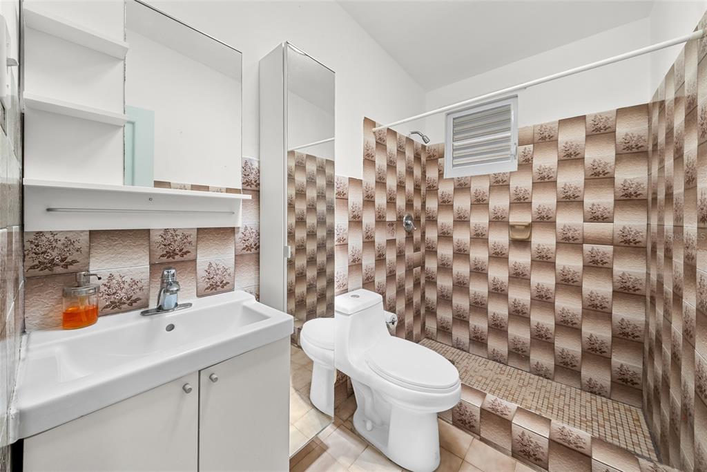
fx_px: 236
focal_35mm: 12
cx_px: 354
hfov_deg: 112.6
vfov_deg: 90.0
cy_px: 236
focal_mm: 12
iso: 400
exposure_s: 1/6
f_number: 10
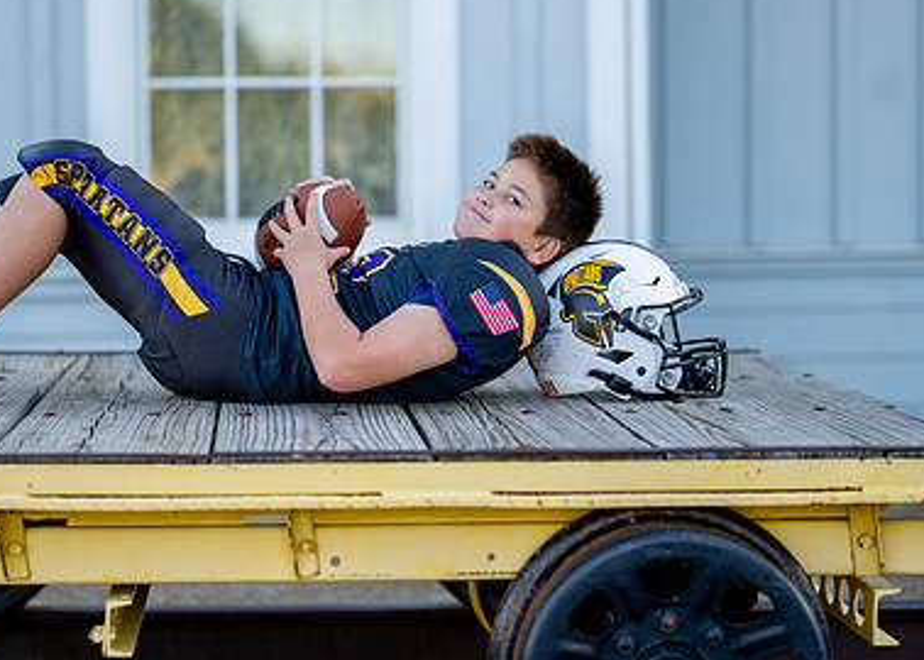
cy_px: 289
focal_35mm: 83
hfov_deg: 23.9
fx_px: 2178
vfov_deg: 17.2
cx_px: 380
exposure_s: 1/1250
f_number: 1.2
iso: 100
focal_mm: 50
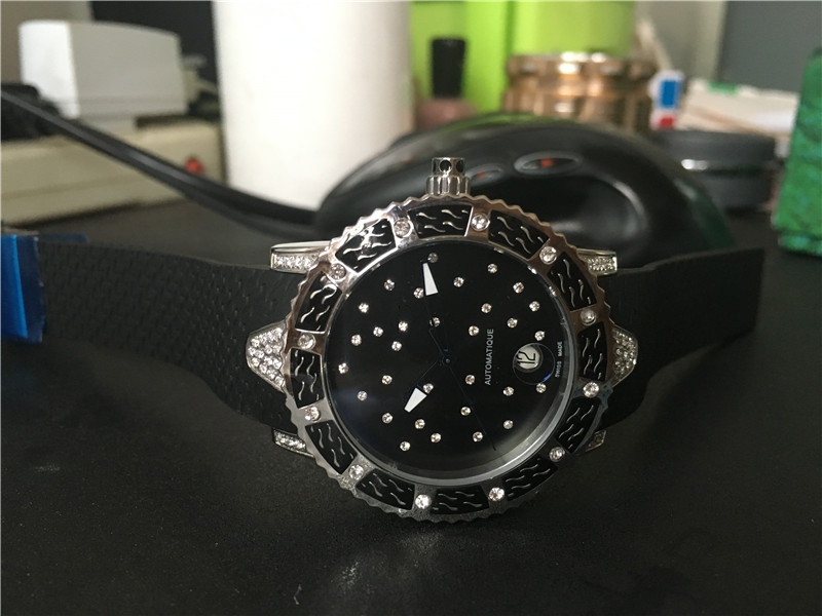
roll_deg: -1.2
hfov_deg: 61.7
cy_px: 308
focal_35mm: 29
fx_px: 689
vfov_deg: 48.2
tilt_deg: -17.7
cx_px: 411
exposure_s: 1/25
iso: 200
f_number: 2.2
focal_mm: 4.15
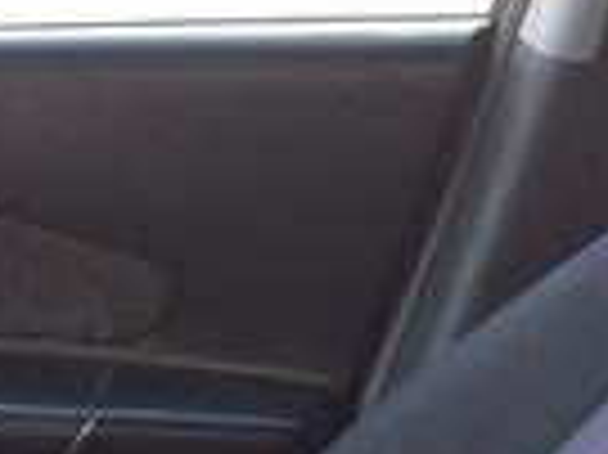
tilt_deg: -32.0
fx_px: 2492
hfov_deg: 11.7
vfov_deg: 9.7
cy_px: 906
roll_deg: +3.5
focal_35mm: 142
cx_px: -779
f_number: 2.2
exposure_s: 1/33
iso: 40
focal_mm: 4.15
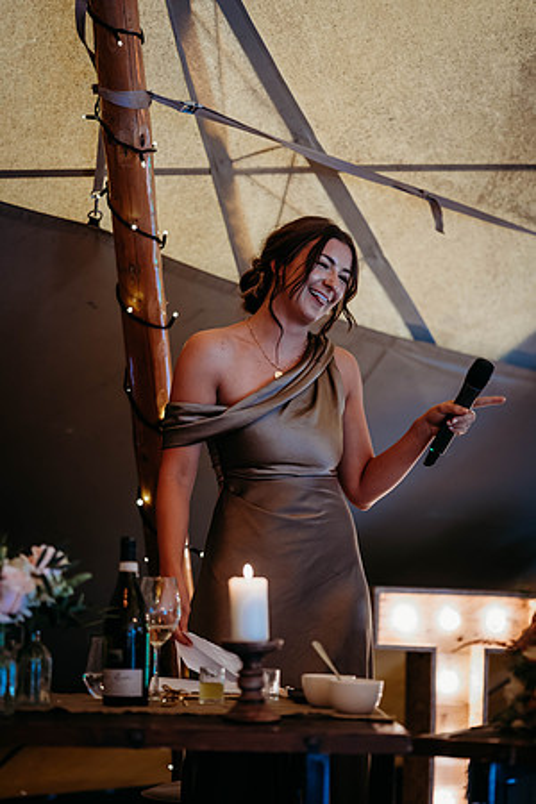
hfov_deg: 16.1
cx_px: 268
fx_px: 1898
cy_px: 402
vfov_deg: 23.9
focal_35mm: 85
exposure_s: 1/200
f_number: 1.8
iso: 1800
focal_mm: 85
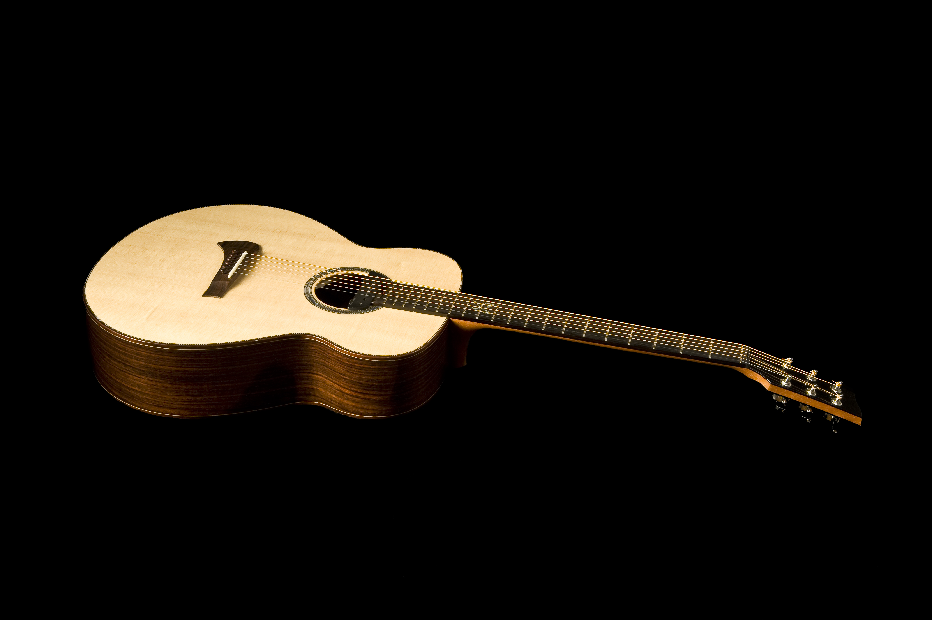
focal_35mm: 48
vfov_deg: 28.0
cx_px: 466
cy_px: 310
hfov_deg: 41.1
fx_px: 1242
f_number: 16
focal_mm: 48
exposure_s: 1/160
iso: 400
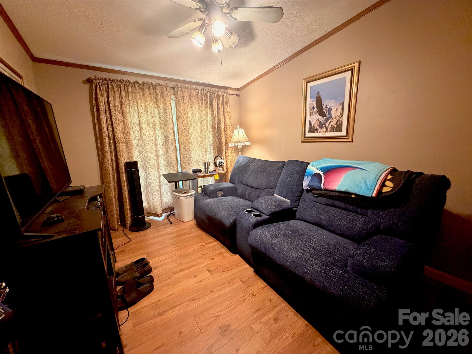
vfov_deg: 85.7
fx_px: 191
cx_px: 236
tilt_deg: -12.4
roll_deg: +1.3
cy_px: 177
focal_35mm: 14
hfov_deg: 102.1
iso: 1000
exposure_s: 1/60
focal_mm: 2.22
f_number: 2.2
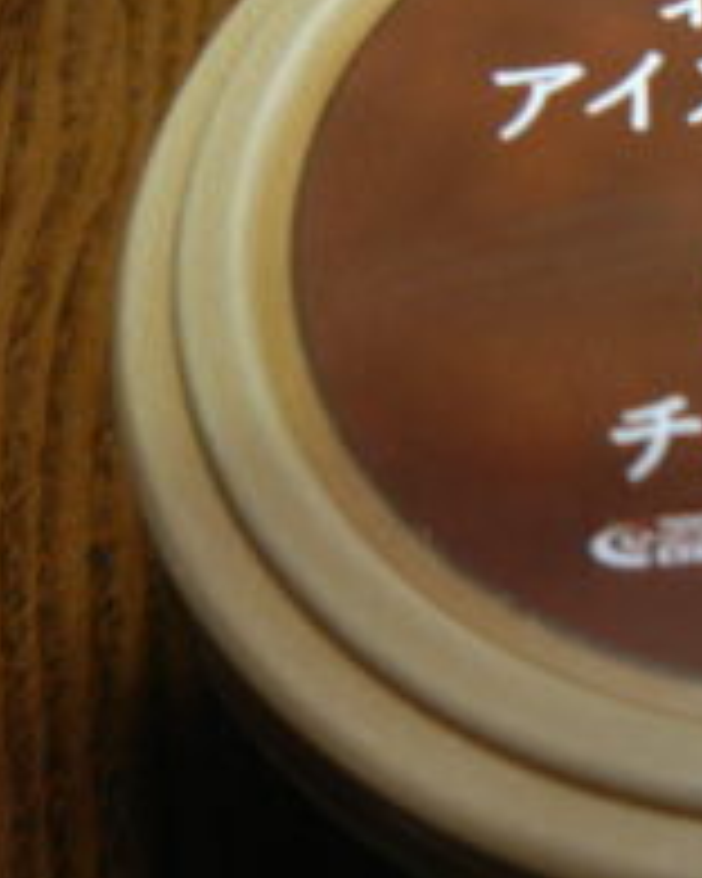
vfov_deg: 31.4
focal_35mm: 60
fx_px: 1558
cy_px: 401
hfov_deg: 23.0
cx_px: 868
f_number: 3.5
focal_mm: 5.4
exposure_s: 1/16
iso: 400
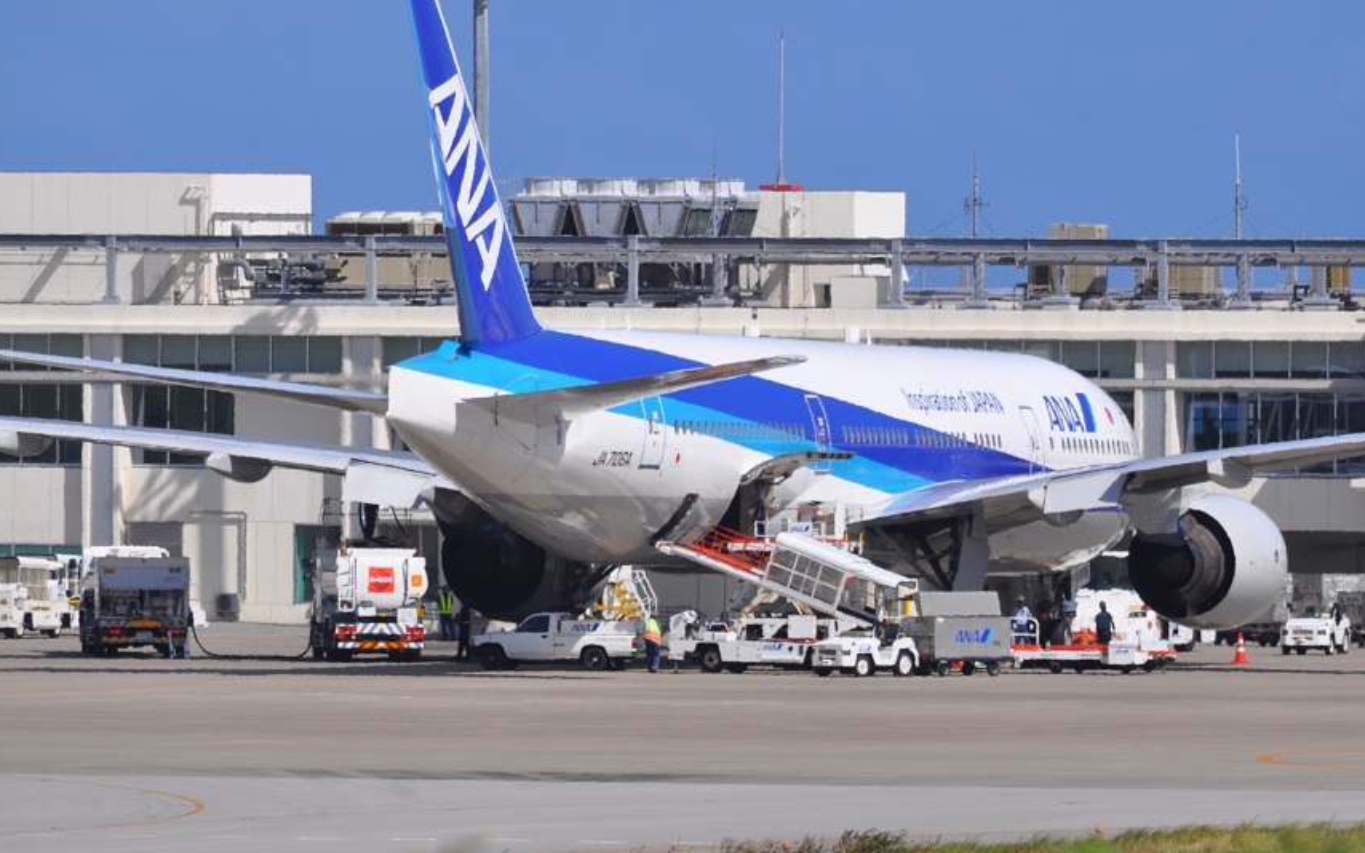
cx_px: 783
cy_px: 386
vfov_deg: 2.4
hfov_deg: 3.8
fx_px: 20426
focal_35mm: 549
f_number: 8
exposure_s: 1/2000
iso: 360
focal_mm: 300
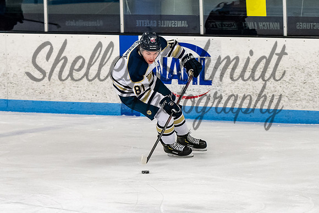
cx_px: 129
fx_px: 2696
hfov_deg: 6.8
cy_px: 76
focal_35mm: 304
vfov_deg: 4.5
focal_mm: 120
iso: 1800
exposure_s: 1/800
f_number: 3.2
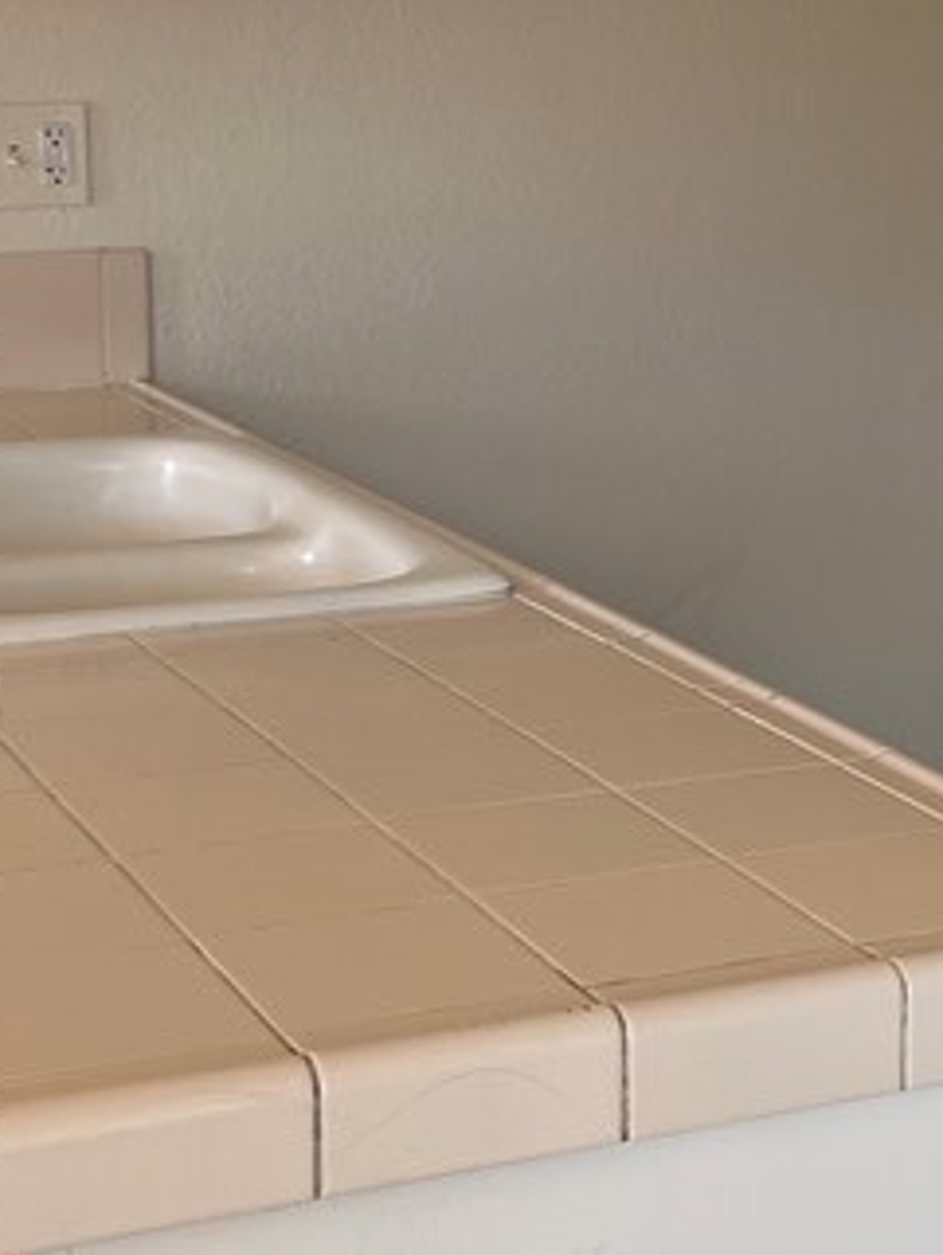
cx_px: 724
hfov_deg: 17.7
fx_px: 3013
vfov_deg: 23.4
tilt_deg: -5.8
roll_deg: -0.5
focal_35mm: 83
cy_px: 371
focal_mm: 5.1
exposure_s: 1/121
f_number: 1.6
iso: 40
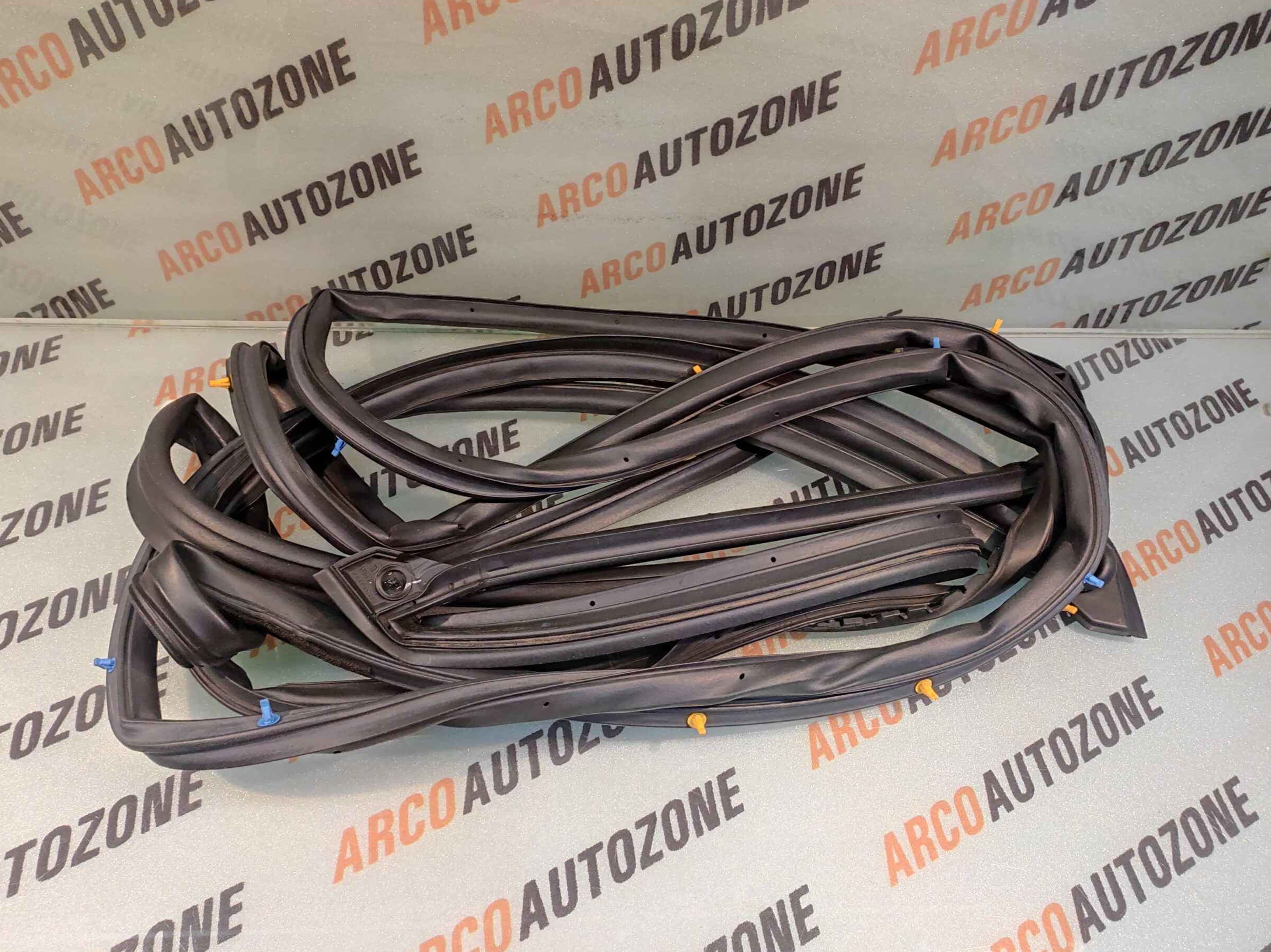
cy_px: 501
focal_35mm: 18
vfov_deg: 71.5
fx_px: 660
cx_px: 616
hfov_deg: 87.8
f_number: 1.79
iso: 1136
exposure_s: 1/33
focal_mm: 4.74
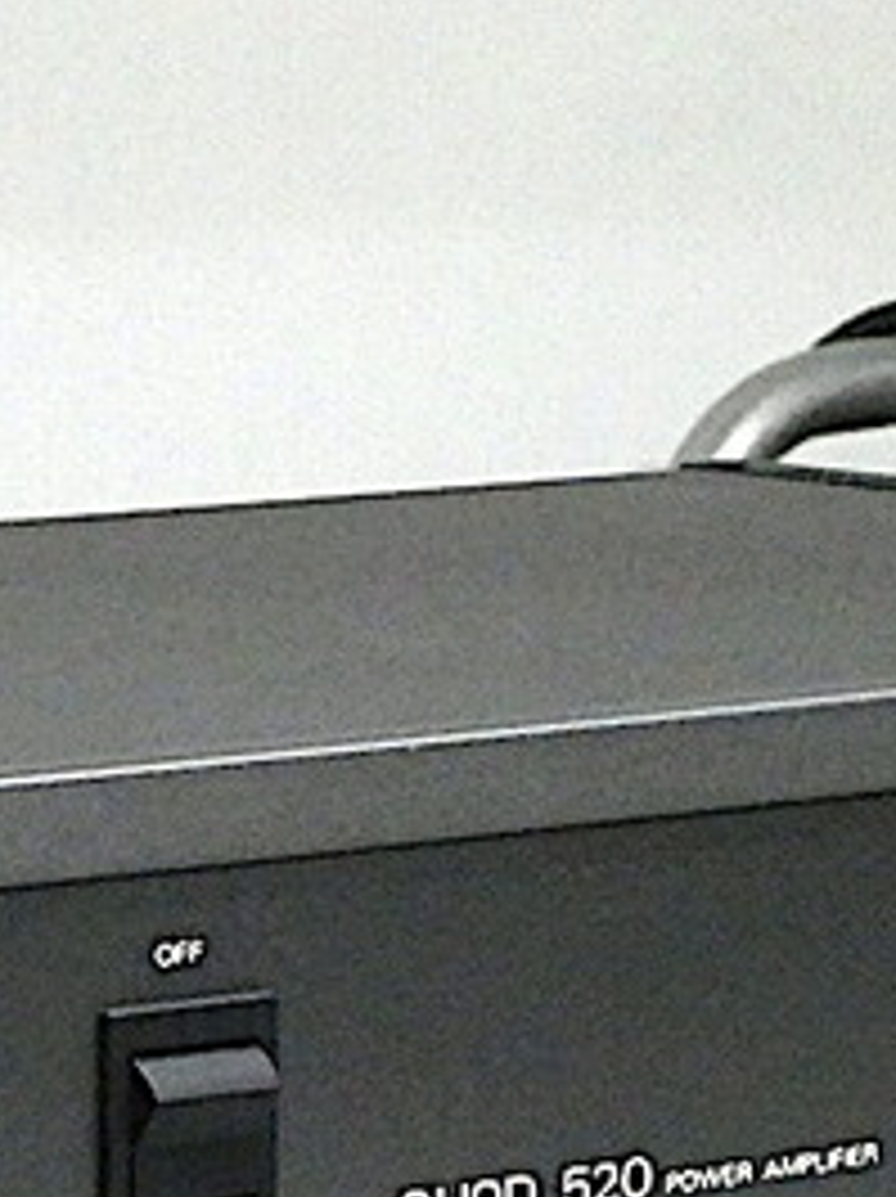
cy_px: 1116
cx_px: 279
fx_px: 8746
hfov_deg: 5.9
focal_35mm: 253
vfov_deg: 7.8
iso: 1000
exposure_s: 1/80
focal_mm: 12.5
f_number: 4.5
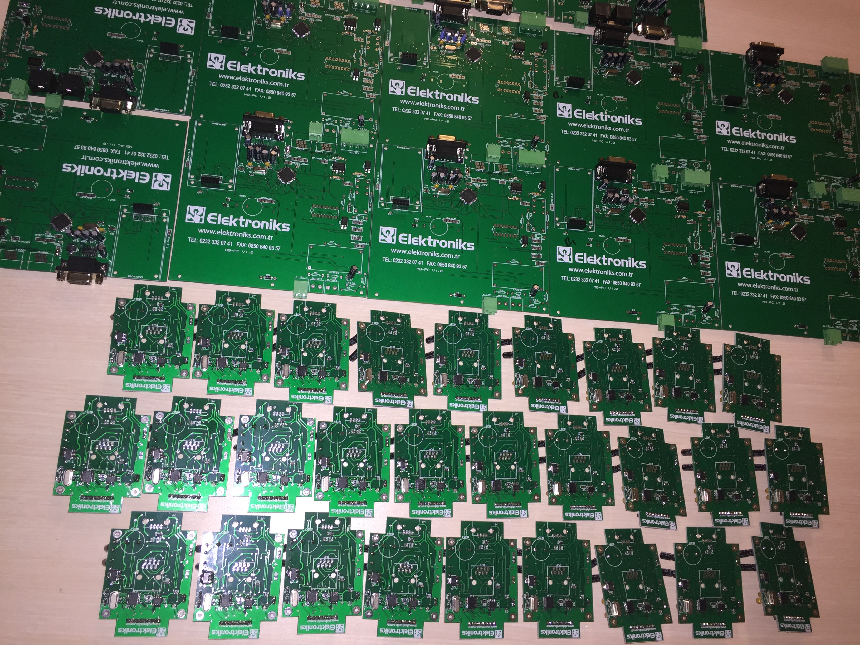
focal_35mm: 29
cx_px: 430
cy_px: 322
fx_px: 720
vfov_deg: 48.2
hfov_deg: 61.7
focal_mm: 4.15
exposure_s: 1/25
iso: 50
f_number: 2.2
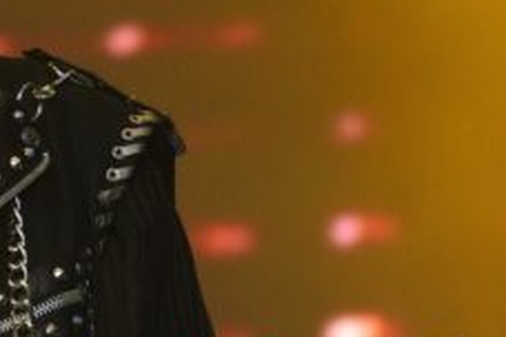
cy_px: 29
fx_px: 9581
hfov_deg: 3.0
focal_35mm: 682
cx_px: -149
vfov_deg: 2.0
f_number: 5.6
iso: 3200
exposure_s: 1/250
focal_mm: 135
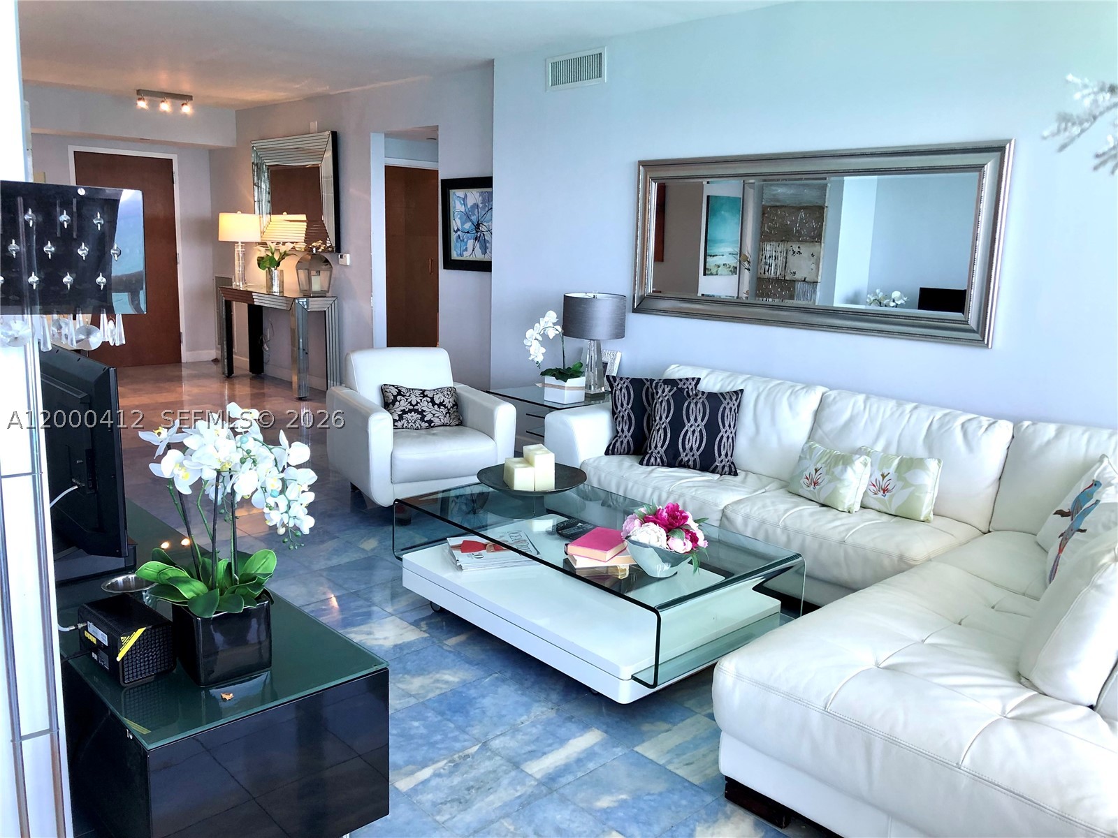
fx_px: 904
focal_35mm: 28
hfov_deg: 63.4
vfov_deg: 49.7
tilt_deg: -10.2
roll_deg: -2.7
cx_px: 559
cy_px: 419
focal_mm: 3.99
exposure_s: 1/30
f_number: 1.8
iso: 32
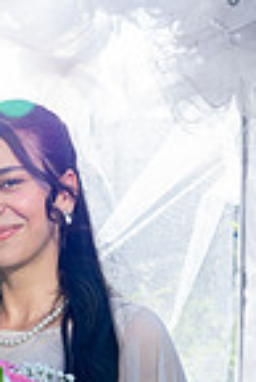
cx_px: -18
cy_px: 519
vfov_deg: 20.9
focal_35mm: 87
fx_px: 926
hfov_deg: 15.4
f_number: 3.5
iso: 200
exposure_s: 1/500
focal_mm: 28
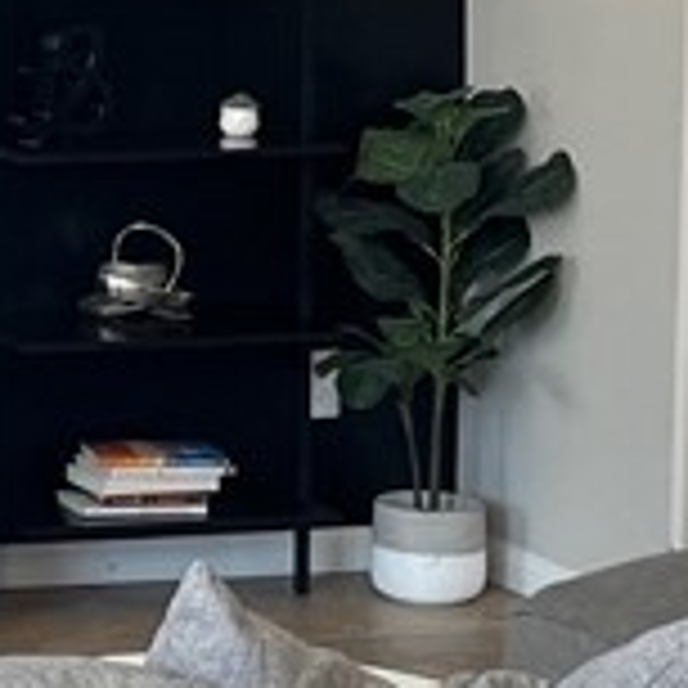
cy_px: 157
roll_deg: +2.4
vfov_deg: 11.3
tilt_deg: -4.8
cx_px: -809
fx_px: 3463
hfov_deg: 10.2
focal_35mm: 154
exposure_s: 1/120
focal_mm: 5.1
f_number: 1.6
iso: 100
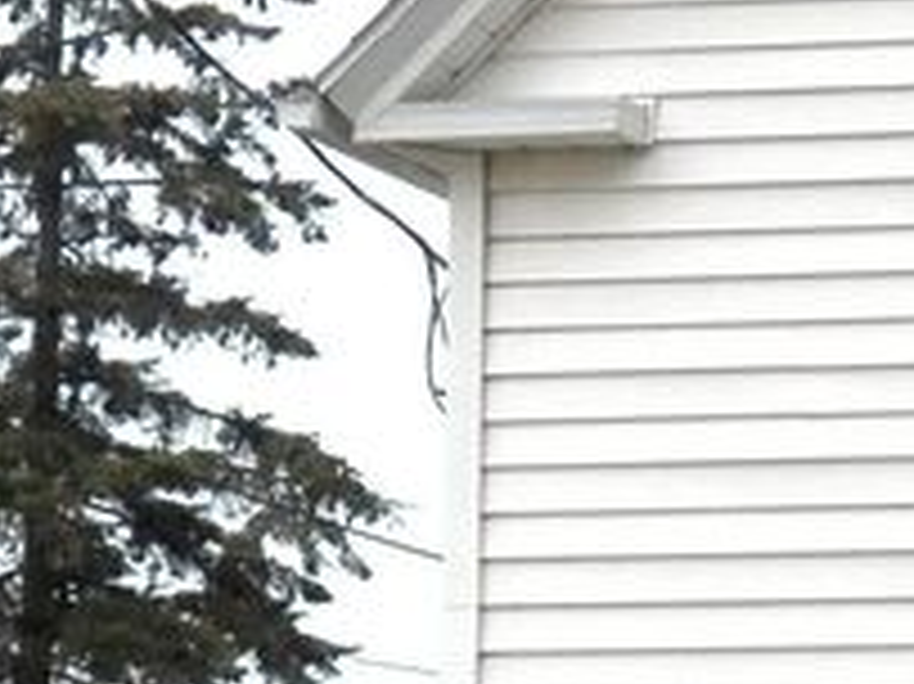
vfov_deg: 5.9
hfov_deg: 7.7
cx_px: 1283
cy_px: 468
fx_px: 6650
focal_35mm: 252
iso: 125
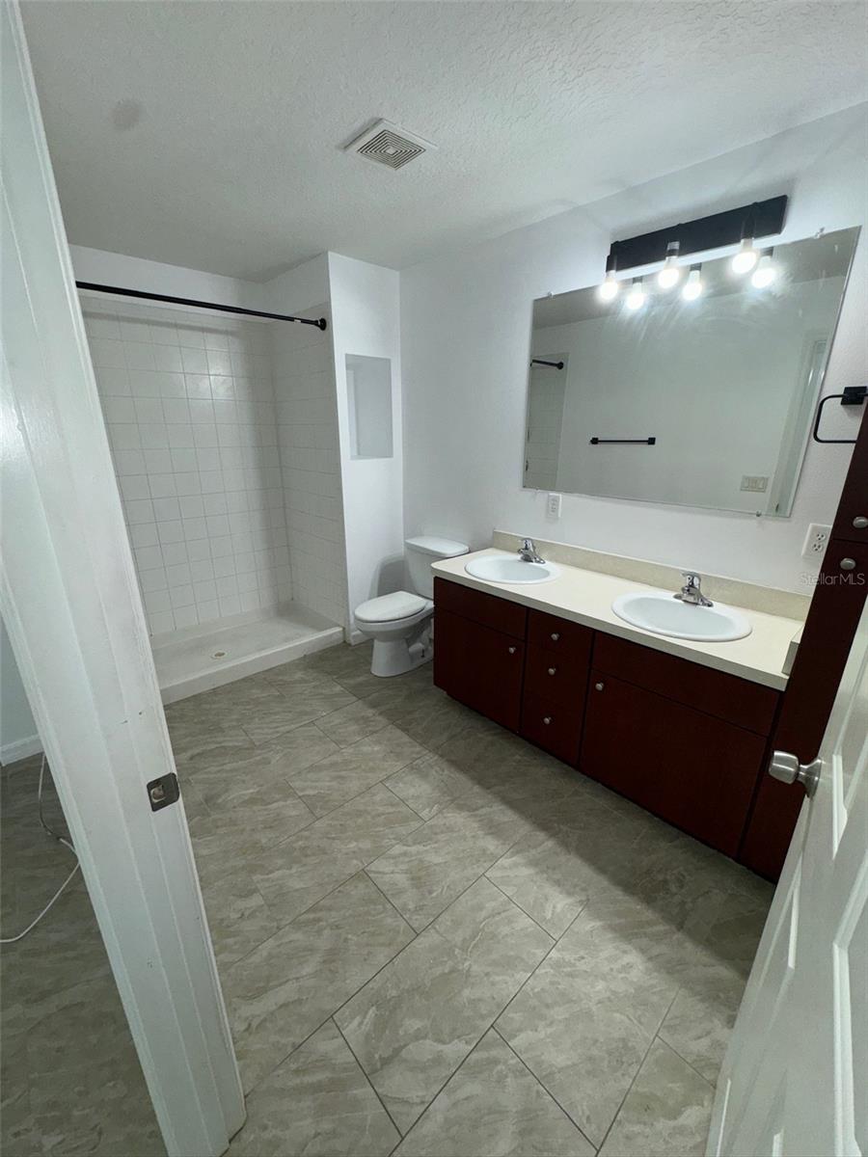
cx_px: 434
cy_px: 578
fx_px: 468
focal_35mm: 14
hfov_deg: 85.7
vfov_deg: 102.1
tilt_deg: -18.8
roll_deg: +0.0
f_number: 2.2
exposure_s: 1/122
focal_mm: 2.22
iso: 50
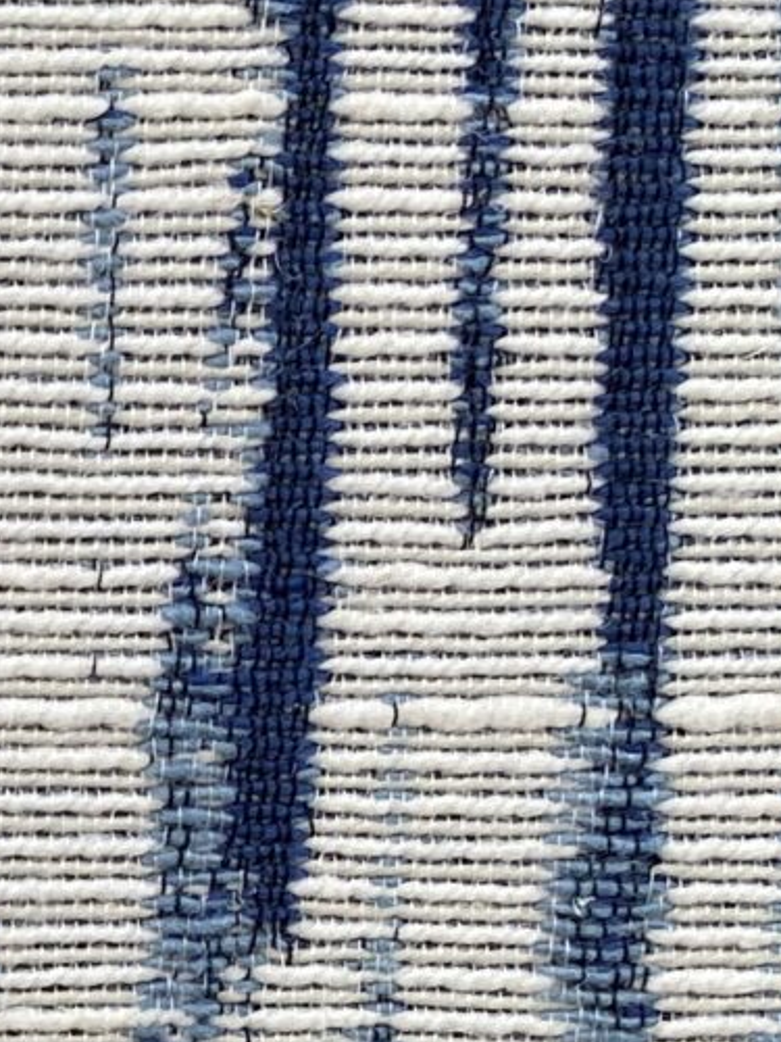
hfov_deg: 10.0
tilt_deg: -28.8
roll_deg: -0.6
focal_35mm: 133
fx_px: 4001
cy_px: 1127
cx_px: -991
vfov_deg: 14.5
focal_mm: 4.25
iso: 40
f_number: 1.8
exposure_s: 1/121
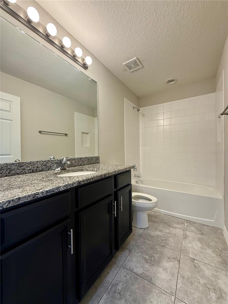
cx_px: 114
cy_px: 152
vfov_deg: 102.1
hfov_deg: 85.7
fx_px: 123
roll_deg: +0.2
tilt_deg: -0.5
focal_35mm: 14
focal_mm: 2.22
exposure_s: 1/60
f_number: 2.2
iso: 200
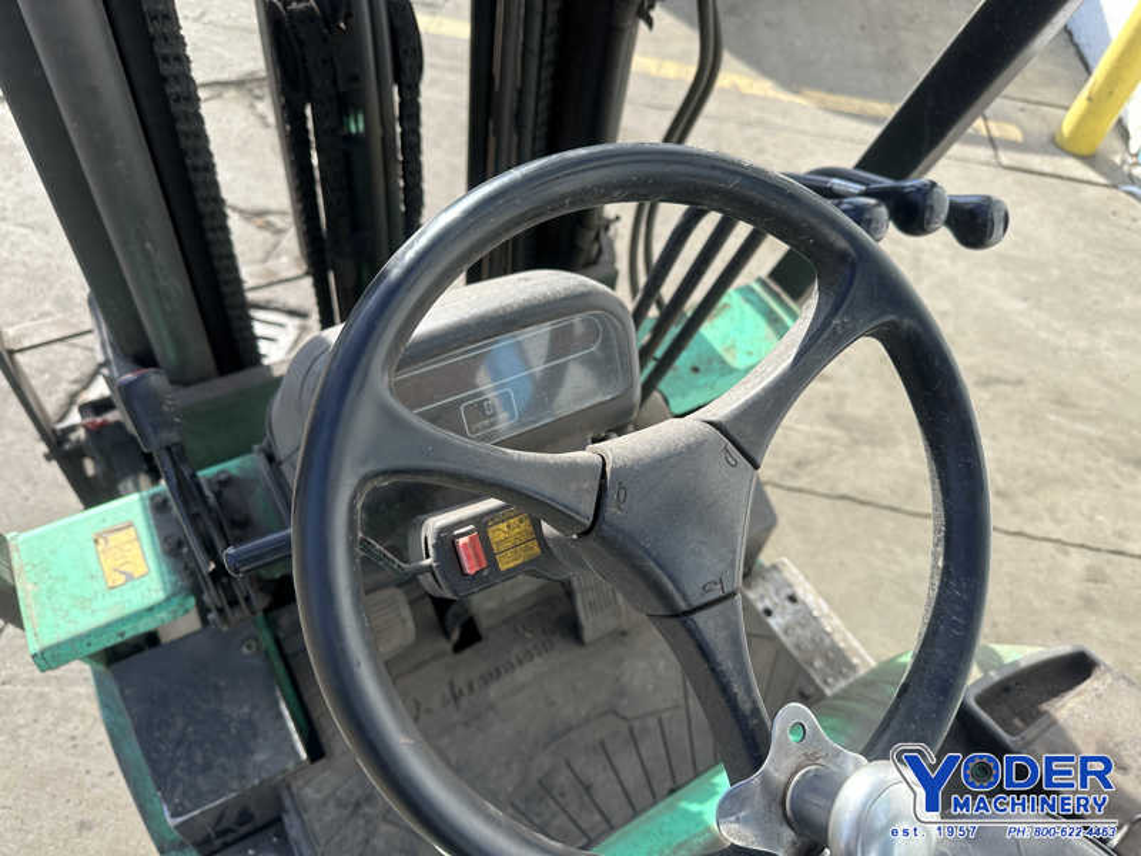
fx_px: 791
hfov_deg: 71.6
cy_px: 428
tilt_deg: -50.5
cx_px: 570
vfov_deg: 56.8
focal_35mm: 24
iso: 80
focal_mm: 6.86
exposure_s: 1/1144
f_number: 1.78
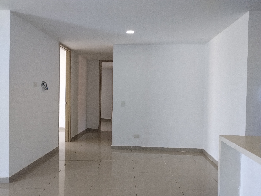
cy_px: 98
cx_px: 130
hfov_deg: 63.4
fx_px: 211
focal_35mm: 28
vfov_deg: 49.9
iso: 341
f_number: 1.8
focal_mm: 4.27
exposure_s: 1/40
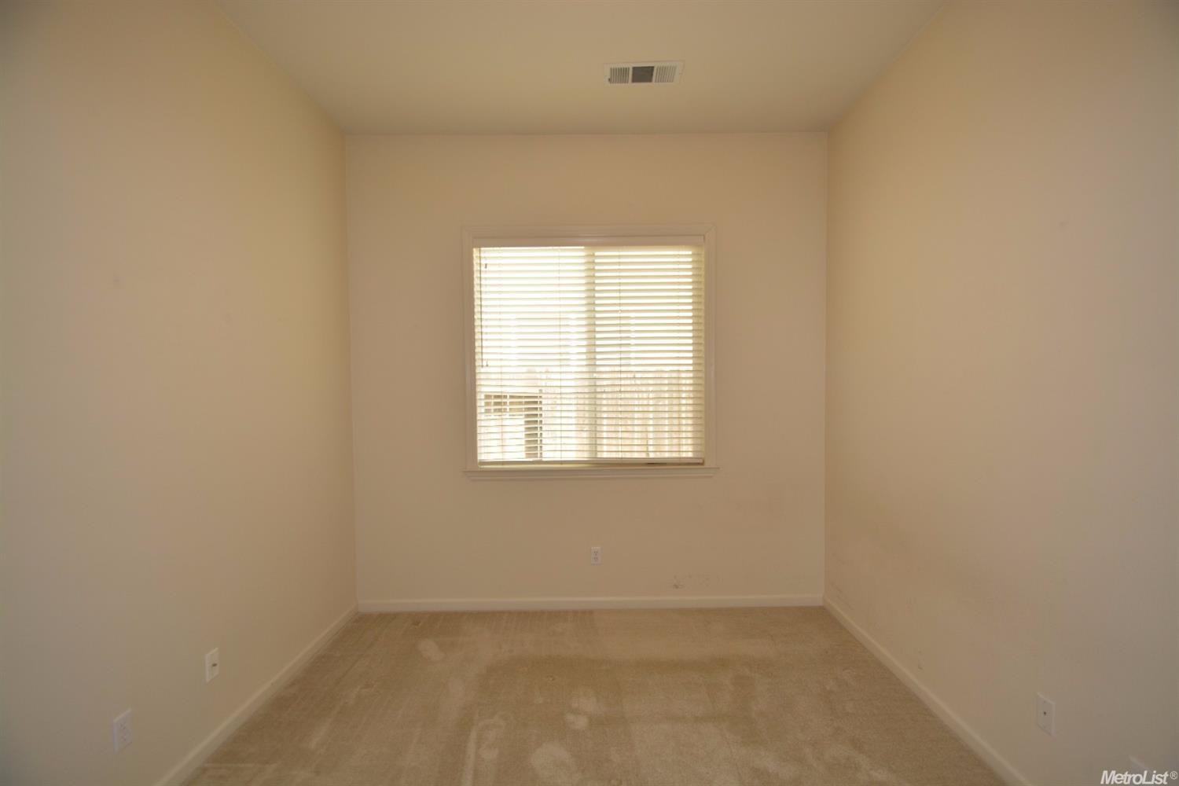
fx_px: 491
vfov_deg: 77.3
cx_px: 590
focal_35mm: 15
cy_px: 393
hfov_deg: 100.4
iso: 220
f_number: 4
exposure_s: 1/60
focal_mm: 10
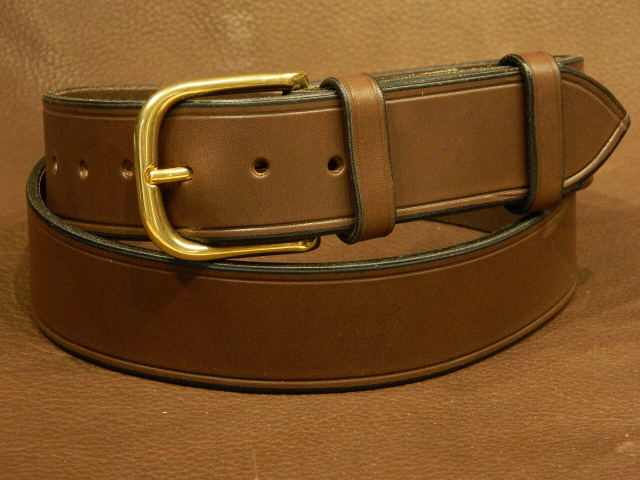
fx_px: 1904
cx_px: 320
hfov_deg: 19.1
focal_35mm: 103
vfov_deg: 14.4
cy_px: 240
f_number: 4.5
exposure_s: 1/15
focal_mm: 18.6
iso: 400
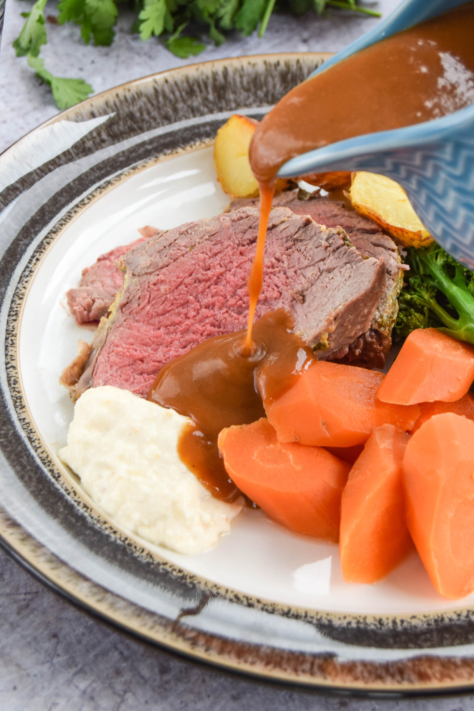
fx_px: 1876
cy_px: 346
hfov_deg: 14.4
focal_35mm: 95
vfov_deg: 21.5
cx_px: 193
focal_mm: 48
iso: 320
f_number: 5.6
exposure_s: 1/125
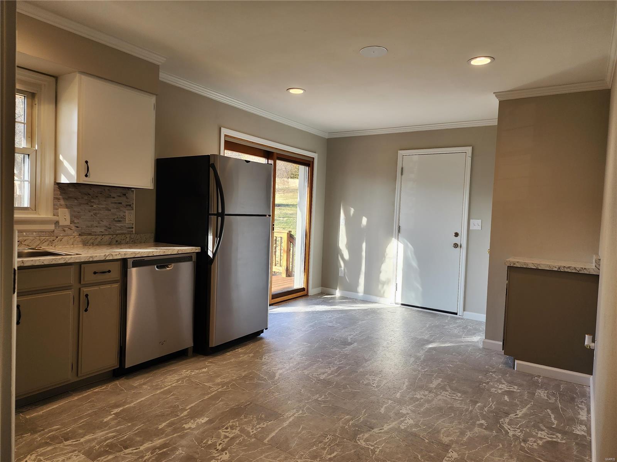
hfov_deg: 73.9
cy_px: 231
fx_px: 410
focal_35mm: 23
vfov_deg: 58.9
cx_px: 308
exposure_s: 1/180
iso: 64
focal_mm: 6.4
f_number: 1.8
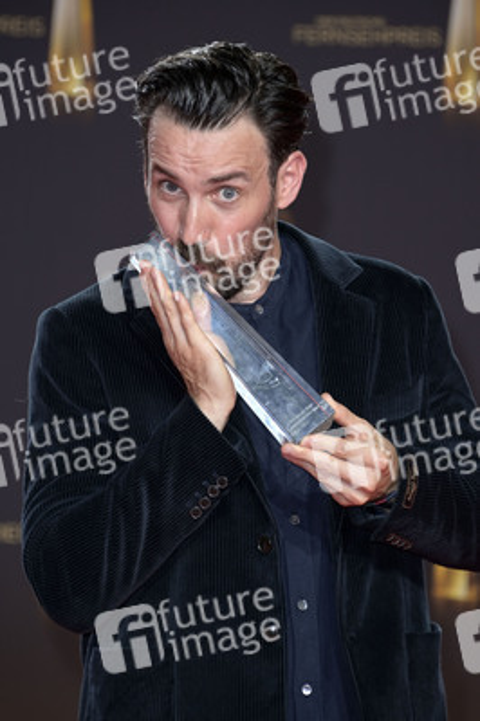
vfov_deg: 10.8
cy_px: 360
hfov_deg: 7.2
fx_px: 3806
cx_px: 240
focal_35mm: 190
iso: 800
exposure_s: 1/60
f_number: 5.6
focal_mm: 190
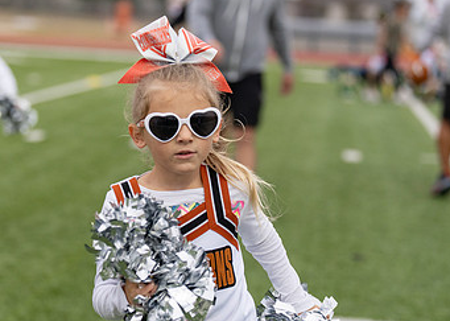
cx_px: 140
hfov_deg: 12.2
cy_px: 194
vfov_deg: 8.8
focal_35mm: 164
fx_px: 2094
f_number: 2.8
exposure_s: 1/1000
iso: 500
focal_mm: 92
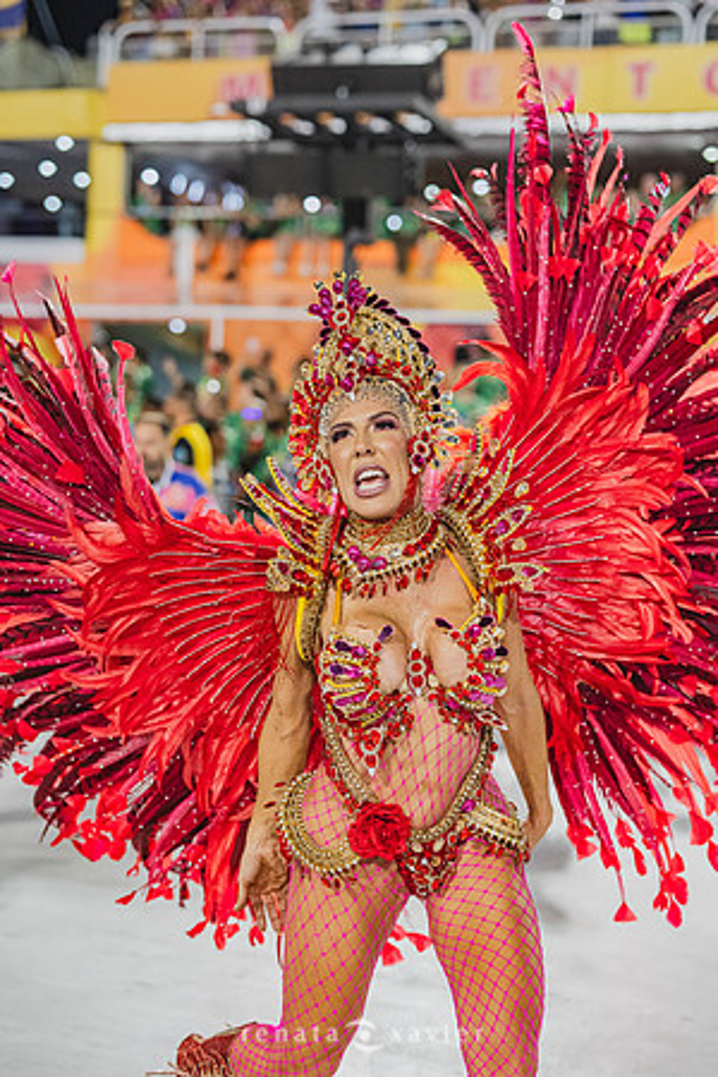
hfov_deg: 27.0
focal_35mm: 50
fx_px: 1496
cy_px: 538
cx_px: 359
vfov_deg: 39.6
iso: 2000
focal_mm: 50
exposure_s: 1/2000
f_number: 2
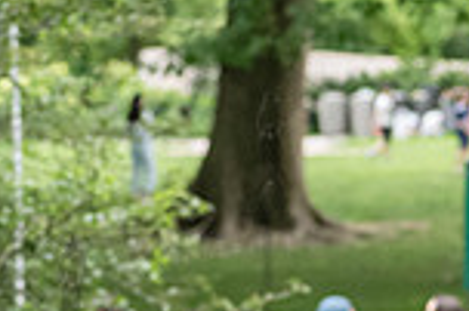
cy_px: 339
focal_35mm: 472
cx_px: 730
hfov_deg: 4.3
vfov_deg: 2.9
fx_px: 6142
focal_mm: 105
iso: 4000
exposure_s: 1/400
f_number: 4.5
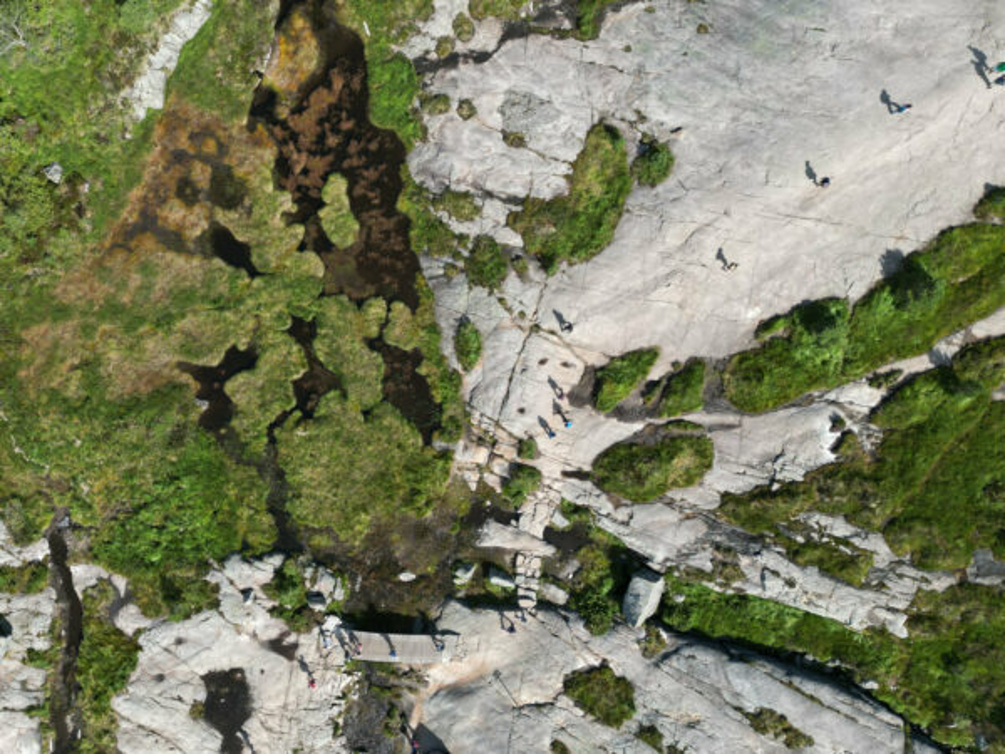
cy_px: 377
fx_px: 697
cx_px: 502
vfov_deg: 56.8
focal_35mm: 24
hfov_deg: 71.6
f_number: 1.7
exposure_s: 1/1250
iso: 110
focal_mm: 6.7
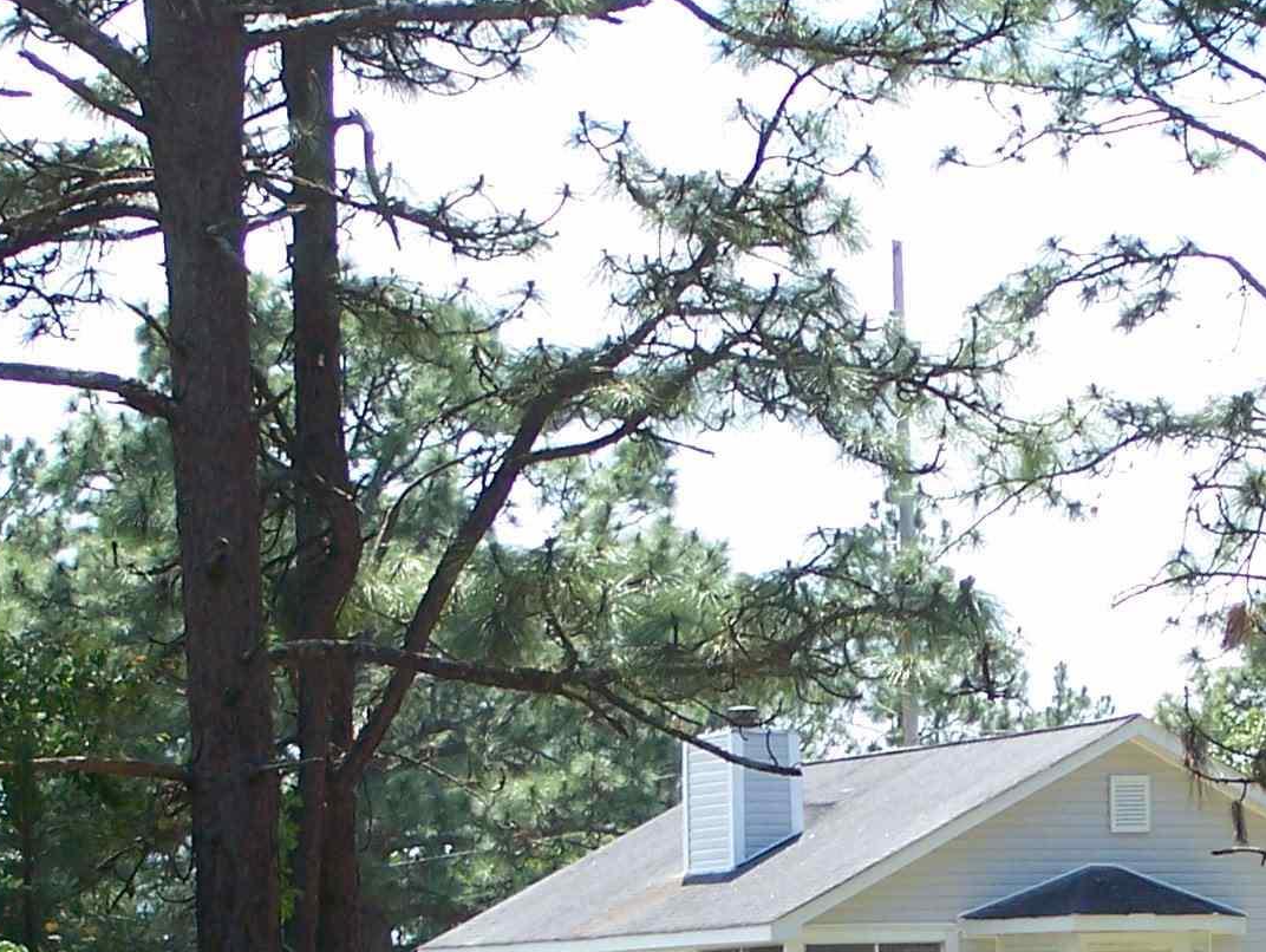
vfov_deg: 8.4
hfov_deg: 11.1
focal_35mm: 177
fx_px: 6479
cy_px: 886
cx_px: 939
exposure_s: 1/400
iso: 80
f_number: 3.2
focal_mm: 11.1
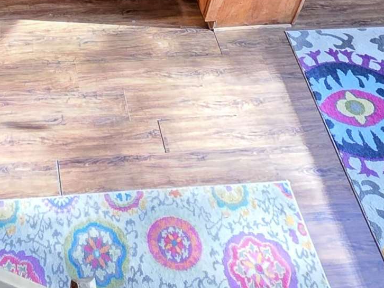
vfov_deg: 19.5
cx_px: -3
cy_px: -236
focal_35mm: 55
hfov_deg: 32.1
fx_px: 610
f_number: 1.9
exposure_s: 1/60
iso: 250
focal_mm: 2.2
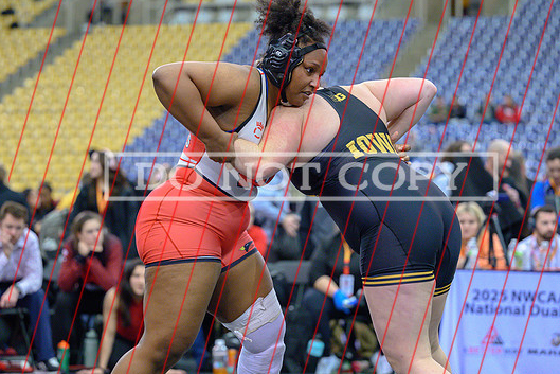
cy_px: 182
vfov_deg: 10.6
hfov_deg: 15.9
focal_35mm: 129
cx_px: 244
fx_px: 2007
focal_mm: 95
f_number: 2.8
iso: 5000
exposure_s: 1/800
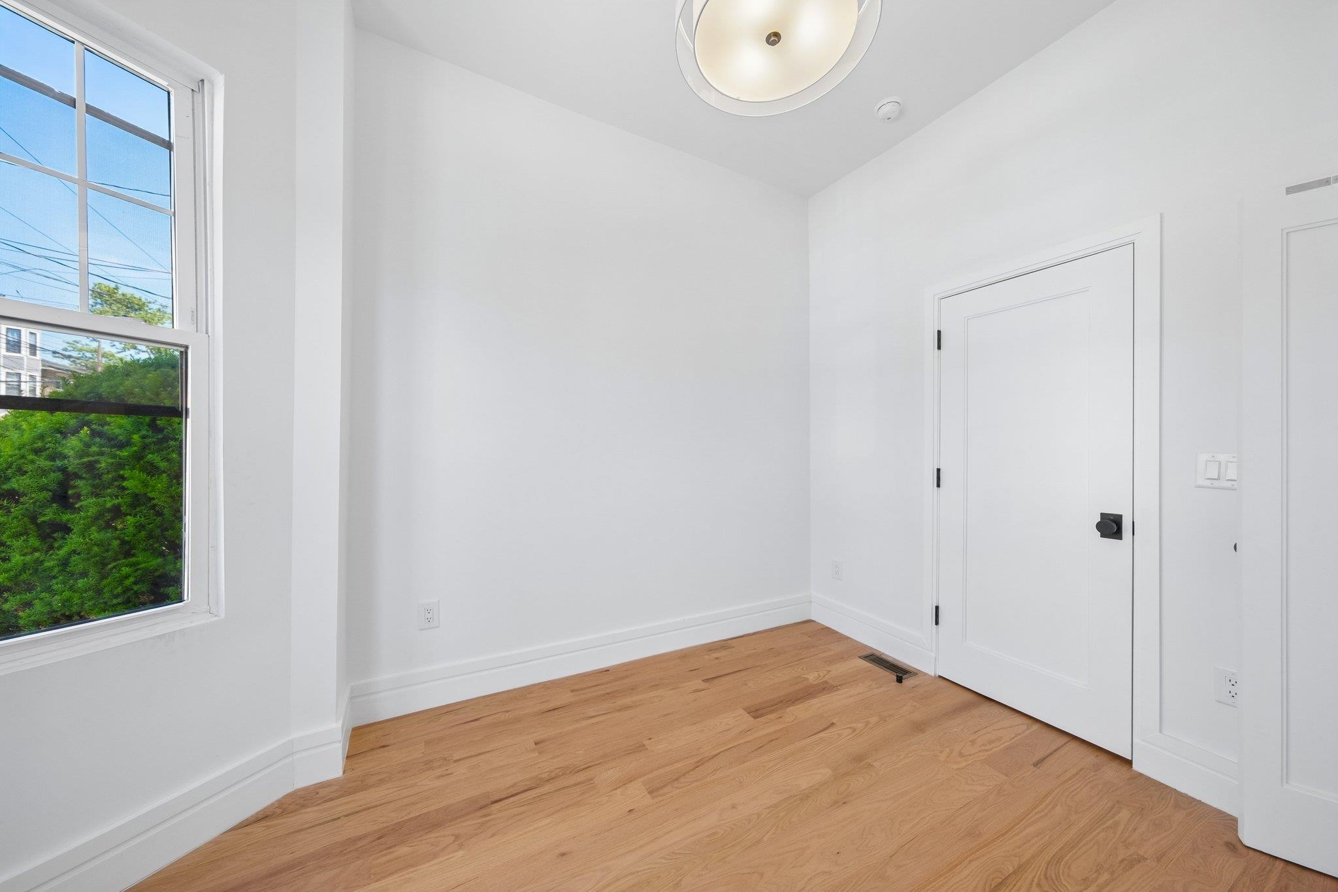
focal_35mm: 12
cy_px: 446
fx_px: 446
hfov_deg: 112.6
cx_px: 669
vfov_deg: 90.0
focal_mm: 8
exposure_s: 1/160
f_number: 4
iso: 320
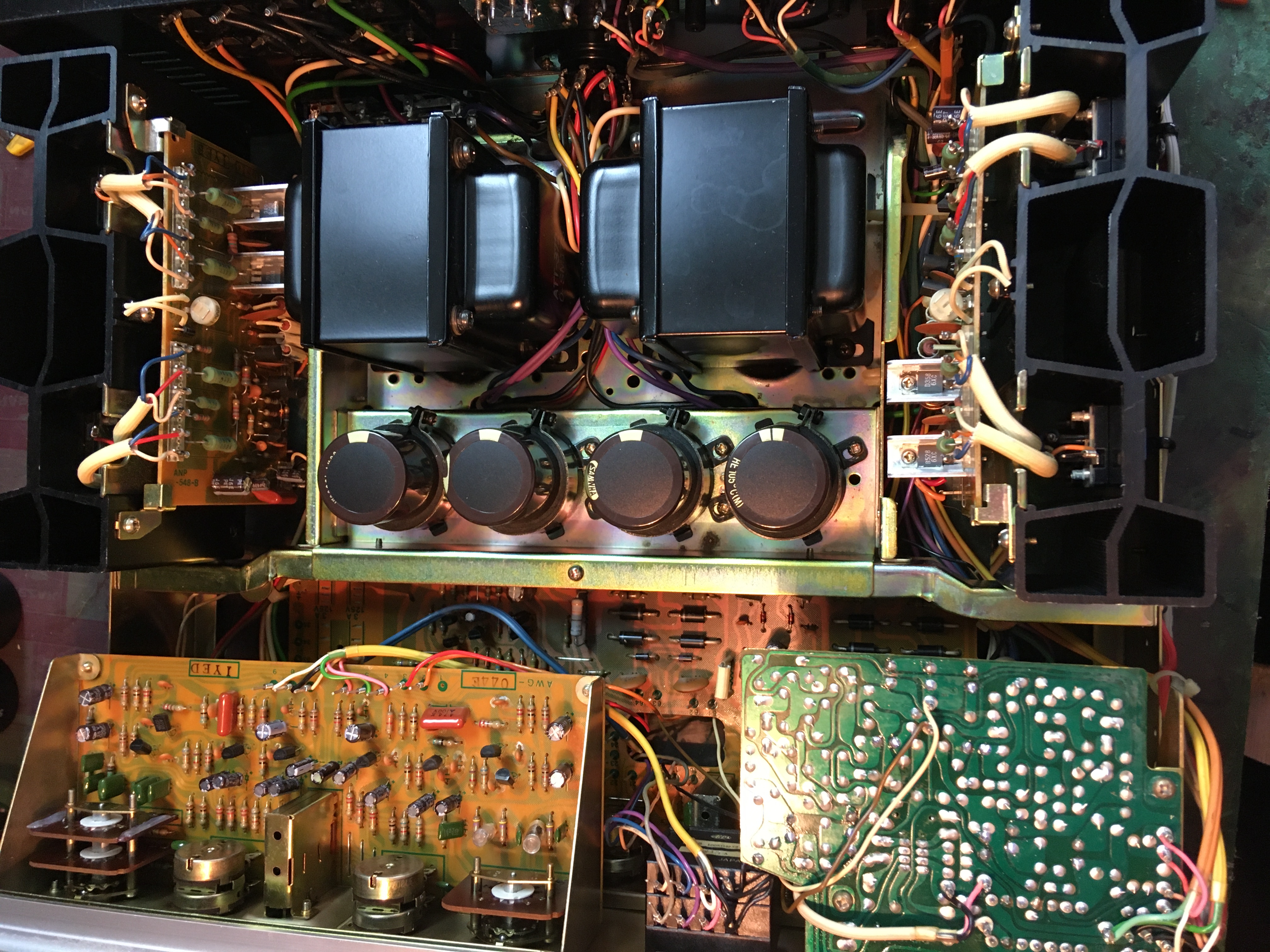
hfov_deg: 61.7
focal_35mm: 29
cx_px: 635
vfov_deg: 48.2
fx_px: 1064
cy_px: 476
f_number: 2.2
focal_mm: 4.15
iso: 160
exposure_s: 1/33
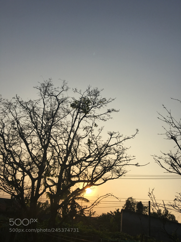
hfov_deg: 48.2
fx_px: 202
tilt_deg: +28.2
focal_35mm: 29
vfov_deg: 61.7
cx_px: 90
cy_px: 121
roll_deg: -8.2
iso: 25
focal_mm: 4.15
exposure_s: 1/3077
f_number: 2.2
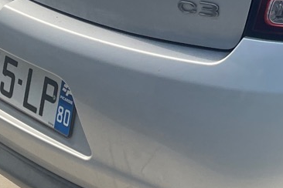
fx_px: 1045
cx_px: 390
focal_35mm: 133
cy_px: -110
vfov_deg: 9.9
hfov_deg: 14.6
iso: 32
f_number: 1.6
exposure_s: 1/1401
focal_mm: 4.2
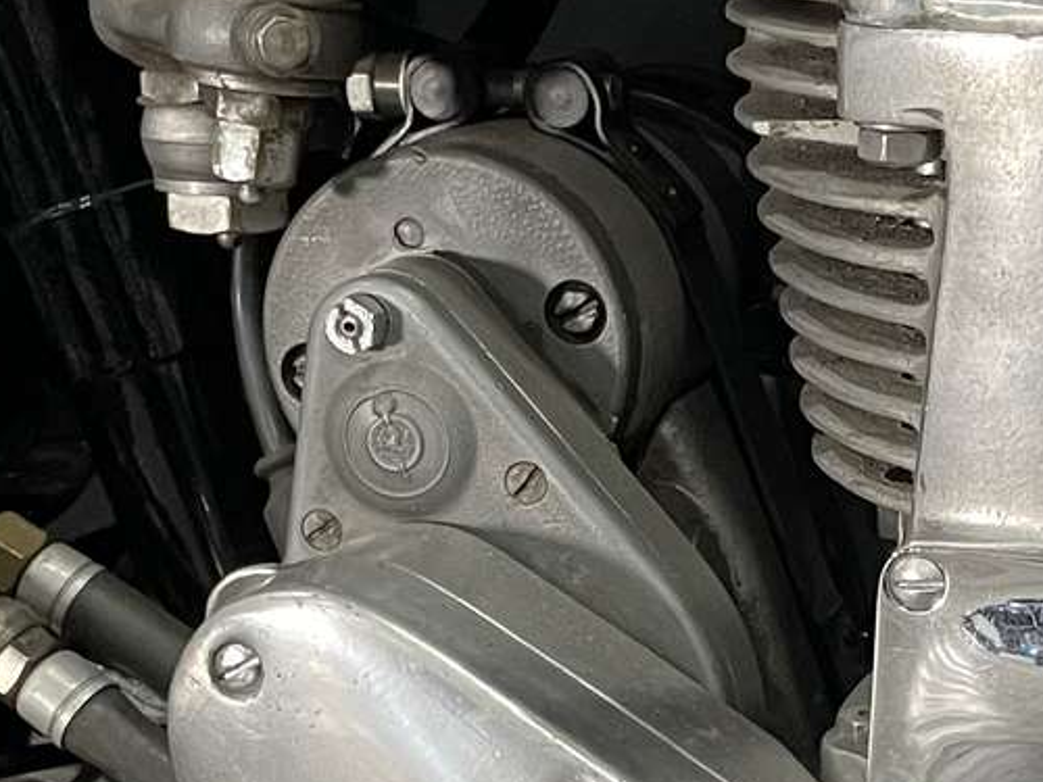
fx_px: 3134
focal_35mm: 104
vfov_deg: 14.1
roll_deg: +3.9
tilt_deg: -15.9
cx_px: 960
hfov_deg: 18.6
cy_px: 640
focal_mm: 4.2
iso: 400
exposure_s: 1/50
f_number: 1.6
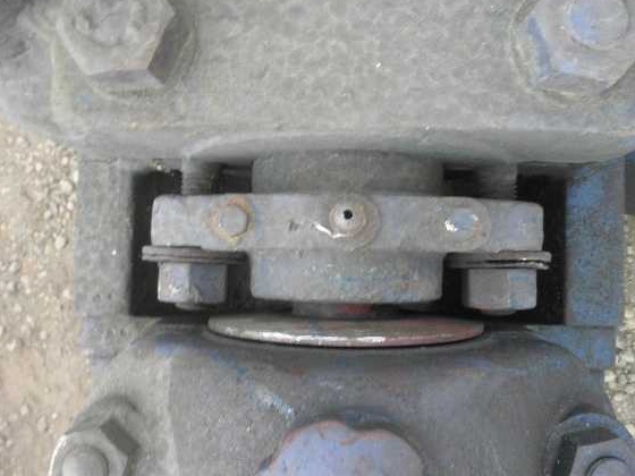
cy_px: 240
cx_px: 328
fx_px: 587
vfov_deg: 44.2
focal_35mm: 32
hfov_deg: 56.8
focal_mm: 5
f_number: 3
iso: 64
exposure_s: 1/30
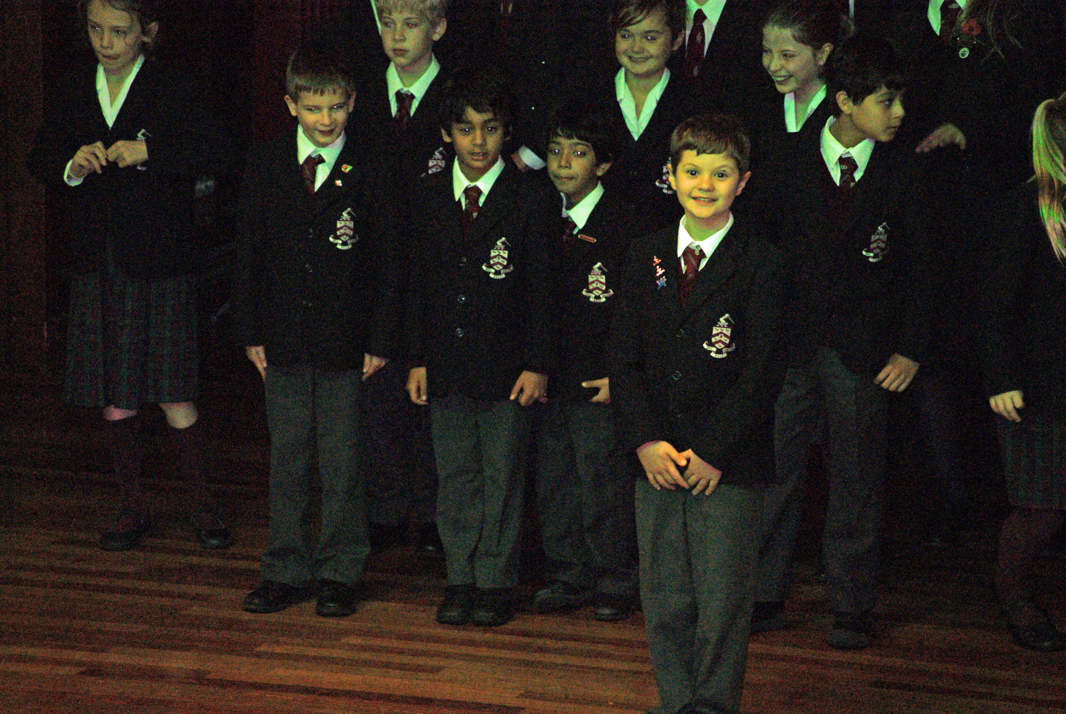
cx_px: 533
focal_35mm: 270
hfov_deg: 7.6
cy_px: 357
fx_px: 8005
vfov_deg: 5.1
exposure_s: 1/125
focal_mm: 180
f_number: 5.6
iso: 400
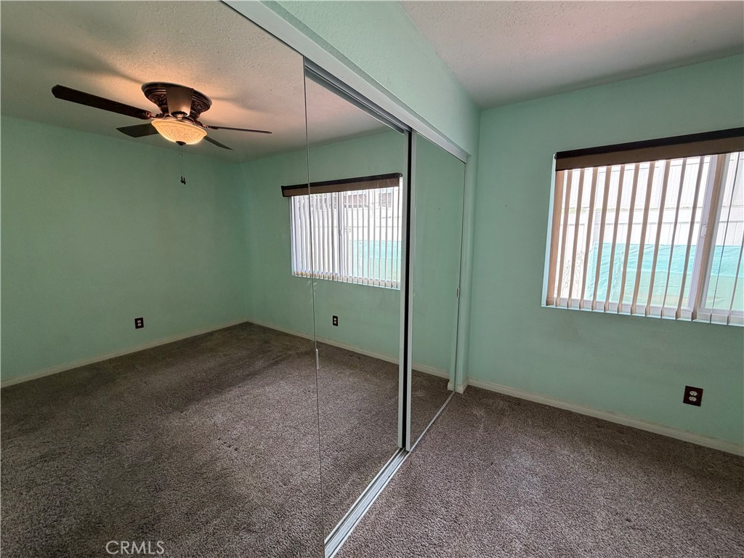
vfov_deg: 85.7
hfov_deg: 102.1
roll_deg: +0.5
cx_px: 372
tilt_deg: -8.7
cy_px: 279
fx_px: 301
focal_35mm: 14
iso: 160
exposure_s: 1/120
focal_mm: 2.22
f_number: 2.2
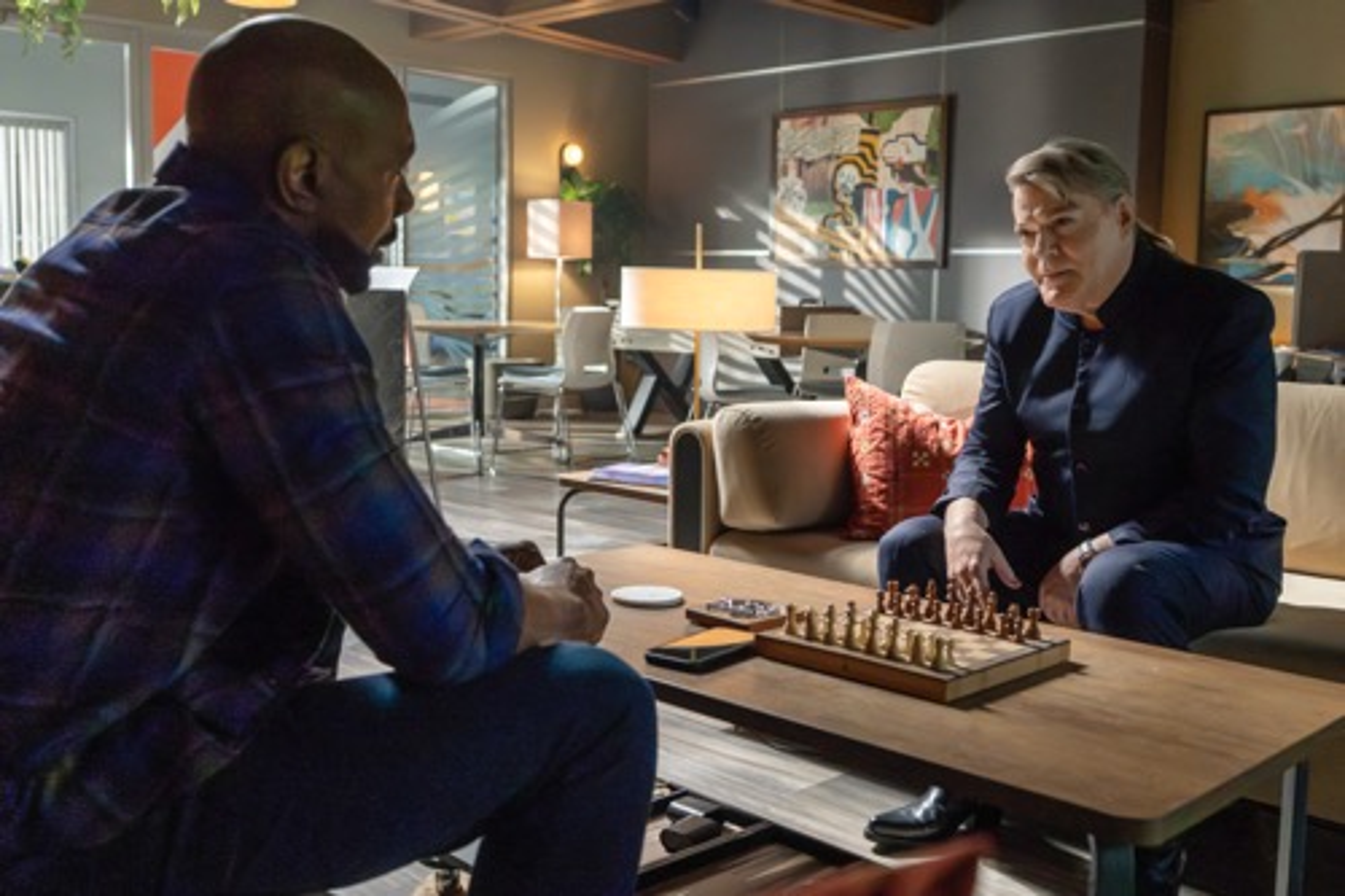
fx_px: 1344
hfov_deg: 53.1
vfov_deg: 36.8
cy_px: 448
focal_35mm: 36
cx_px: 672
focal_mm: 24
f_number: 3.2
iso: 2500
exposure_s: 1/100
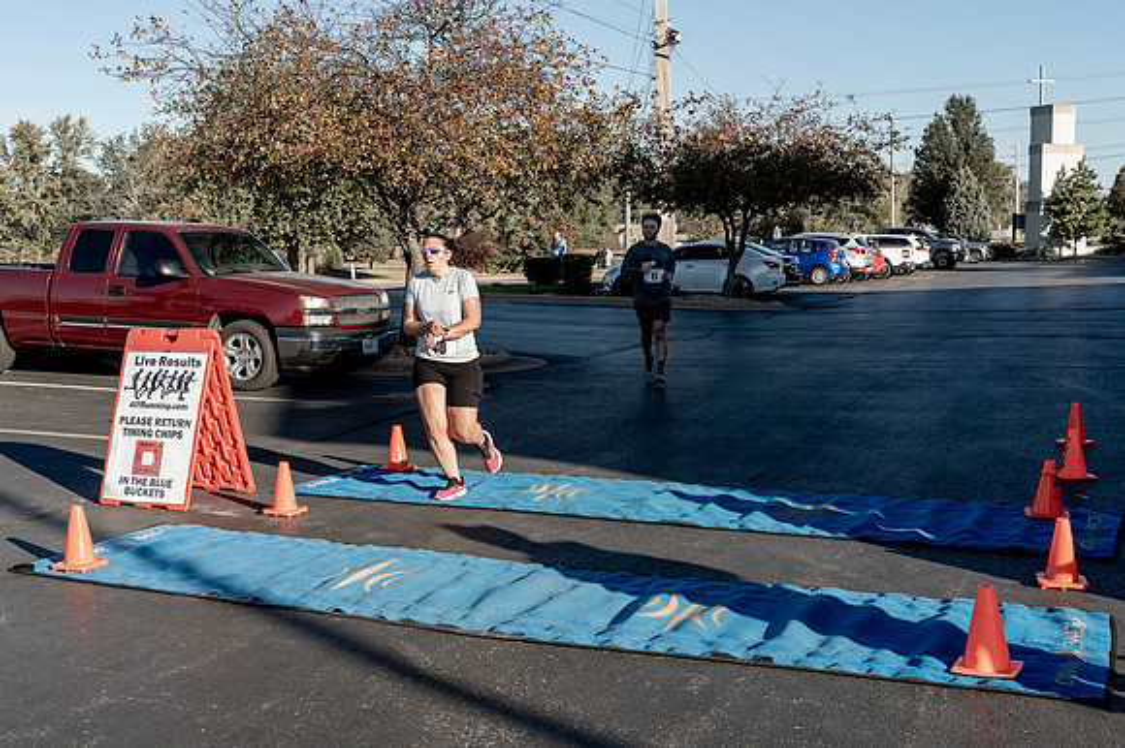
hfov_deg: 45.3
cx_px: 516
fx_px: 1348
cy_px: 369
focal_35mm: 43
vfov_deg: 31.0
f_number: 4.5
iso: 200
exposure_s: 1/800
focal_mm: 36
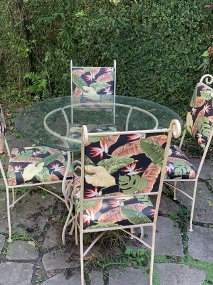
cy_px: 133
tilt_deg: -21.5
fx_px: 304
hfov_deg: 38.6
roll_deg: -0.5
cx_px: 99
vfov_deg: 50.1
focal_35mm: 37
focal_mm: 4.25
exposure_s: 1/66
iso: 100
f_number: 1.8
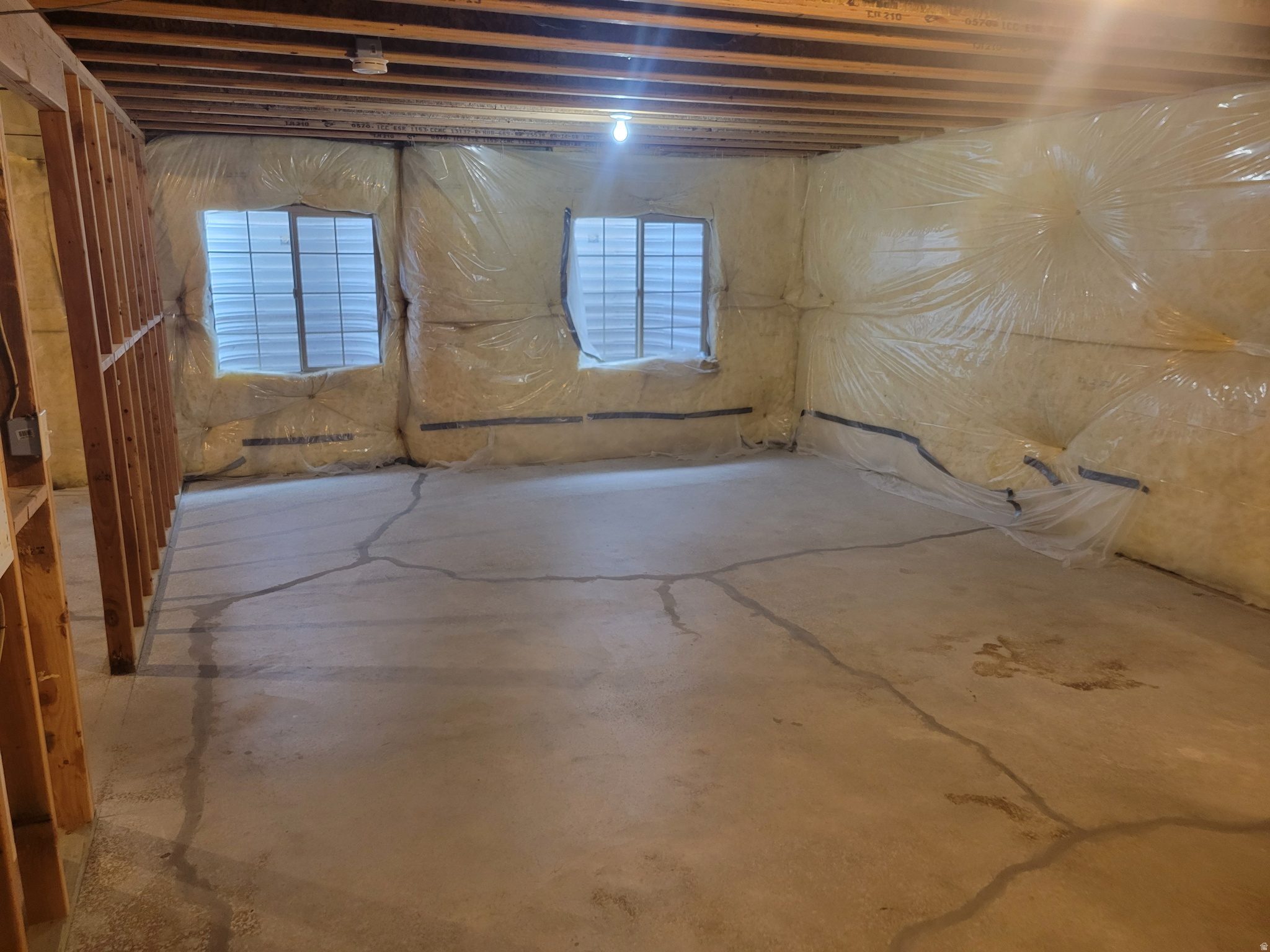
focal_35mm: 26
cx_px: 635
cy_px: 476
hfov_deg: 67.3
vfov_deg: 53.1
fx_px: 954
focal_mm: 5.4
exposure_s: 1/40
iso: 250
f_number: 1.8
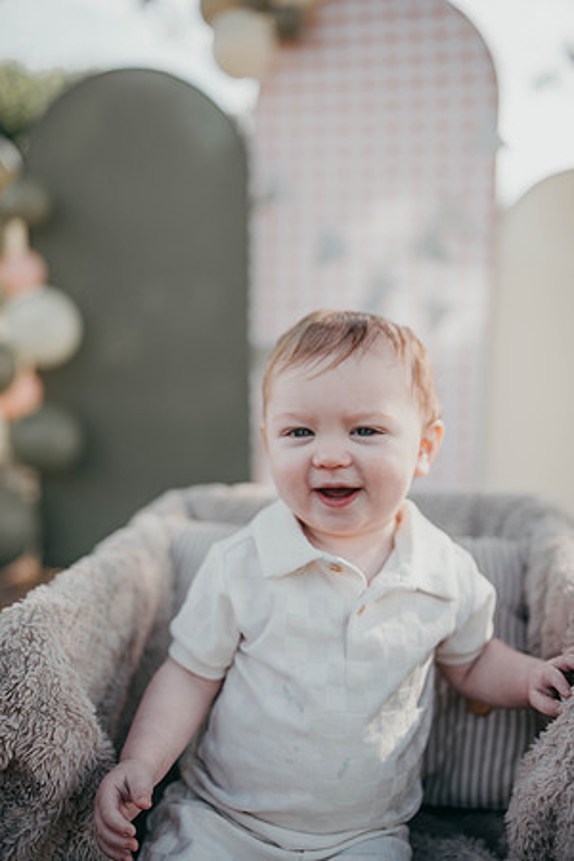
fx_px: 837
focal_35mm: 35
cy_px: 430
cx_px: 287
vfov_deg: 54.4
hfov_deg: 37.9
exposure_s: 1/1000
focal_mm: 35
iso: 50
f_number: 1.8
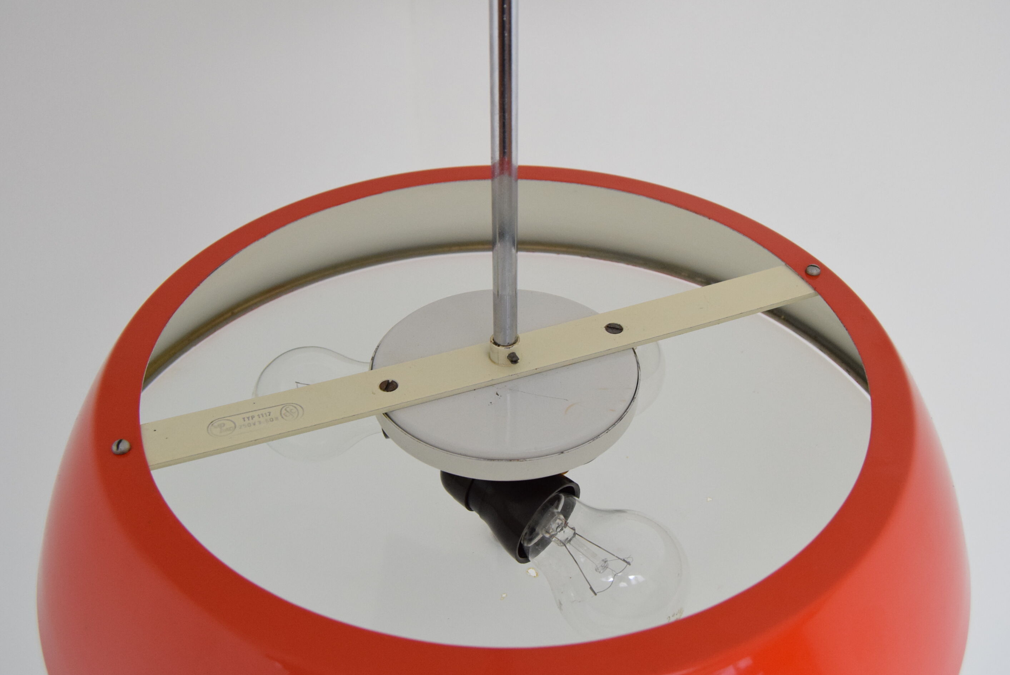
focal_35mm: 37
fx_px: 1026
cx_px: 523
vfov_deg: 36.4
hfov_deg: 52.4
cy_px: 348
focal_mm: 23
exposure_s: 1/100
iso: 1600
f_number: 5
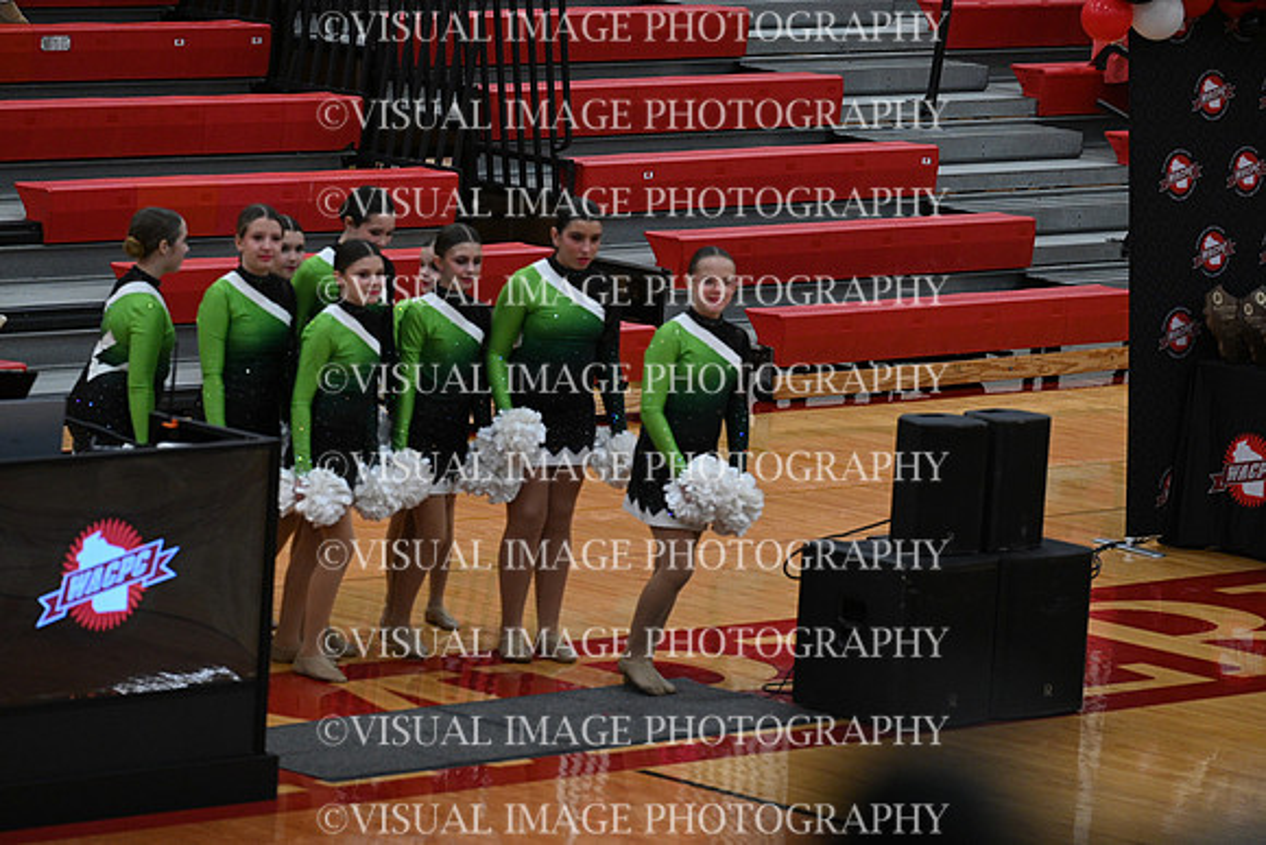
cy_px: 422
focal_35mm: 200
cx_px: 633
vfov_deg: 6.9
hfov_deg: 10.3
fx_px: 7035
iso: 4000
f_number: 4
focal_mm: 200
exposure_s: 1/400
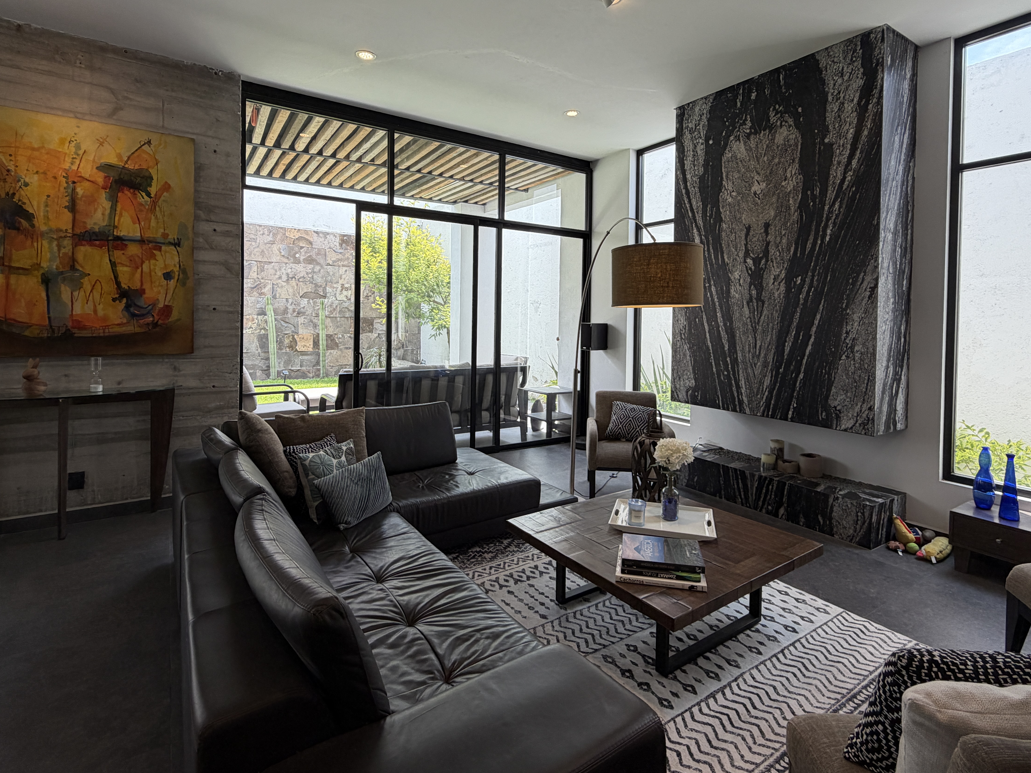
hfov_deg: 87.8
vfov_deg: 71.1
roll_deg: -0.7
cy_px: 326
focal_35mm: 18
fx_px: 536
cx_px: 523
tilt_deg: -0.9
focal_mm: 2.22
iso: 40
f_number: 2.2
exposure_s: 1/142
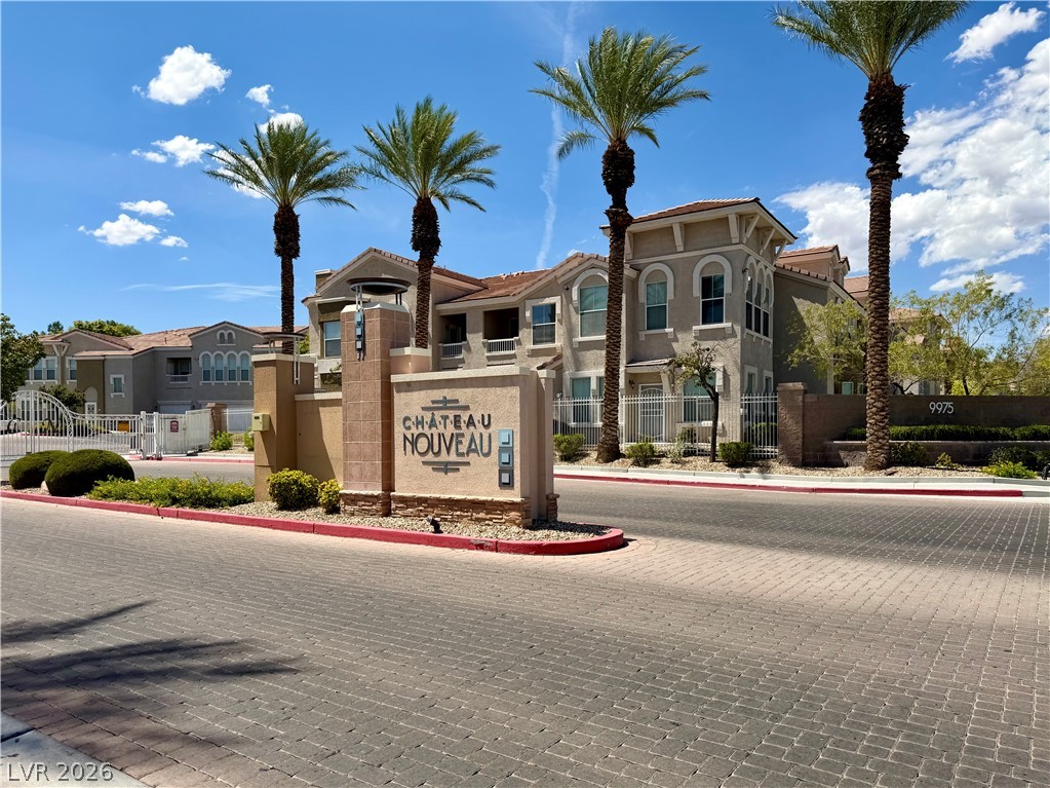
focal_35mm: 24
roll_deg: +0.4
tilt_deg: +2.3
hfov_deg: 71.6
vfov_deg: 56.8
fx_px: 728
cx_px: 525
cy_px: 394
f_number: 1.78
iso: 80
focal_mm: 6.76
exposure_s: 1/6173
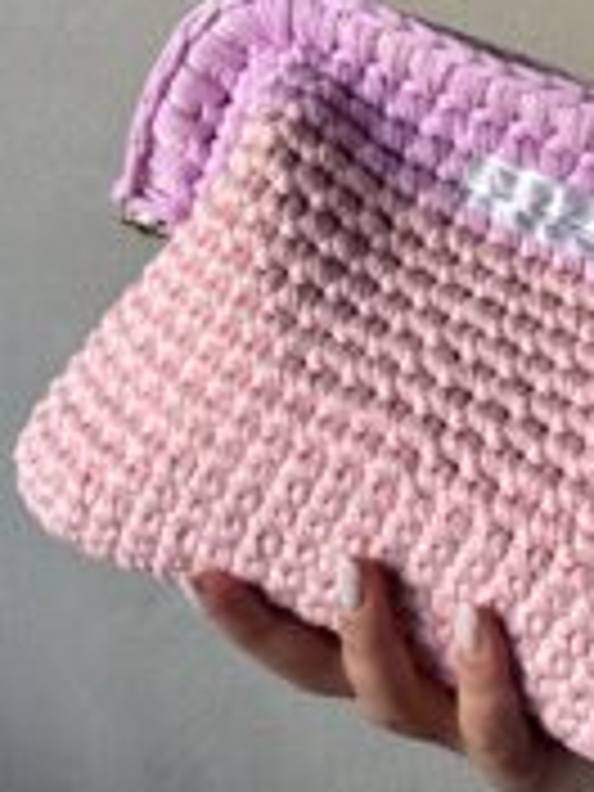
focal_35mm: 68
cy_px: 140
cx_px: 495
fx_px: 1556
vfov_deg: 27.9
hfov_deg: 21.3
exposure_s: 1/70
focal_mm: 2.69
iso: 80
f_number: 1.9
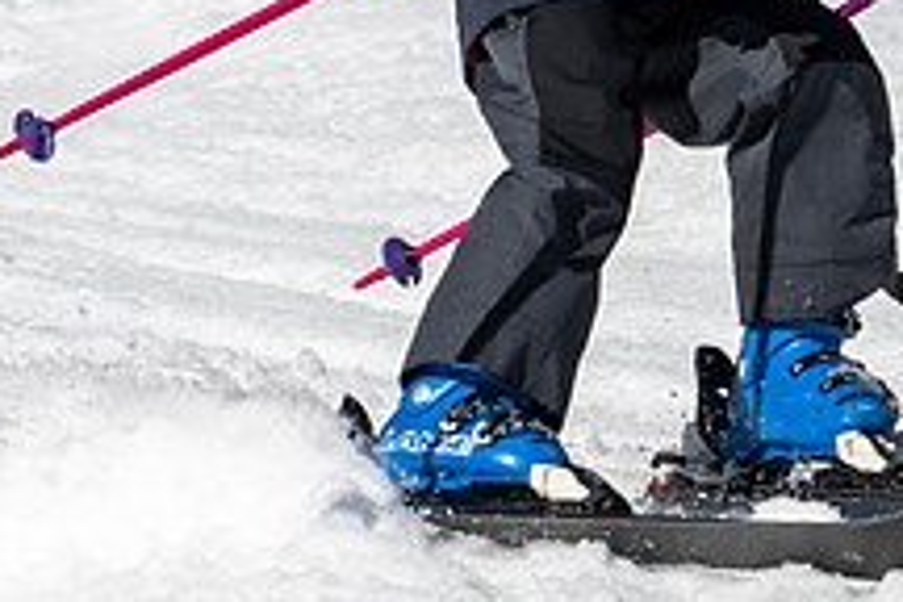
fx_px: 57461
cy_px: -43
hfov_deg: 0.9
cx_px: 653
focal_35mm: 2291
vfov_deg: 0.6
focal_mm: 400
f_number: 8
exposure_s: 1/2000
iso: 200
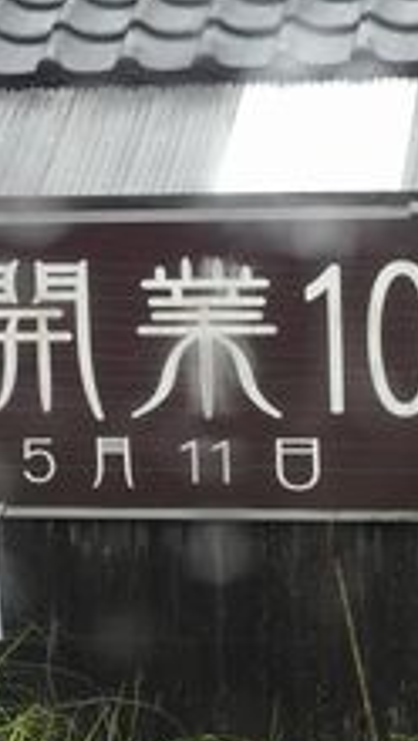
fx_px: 2813
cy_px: 376
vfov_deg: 15.0
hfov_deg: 8.5
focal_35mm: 143
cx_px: 128
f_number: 5.6
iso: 400
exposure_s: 1/80
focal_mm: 50
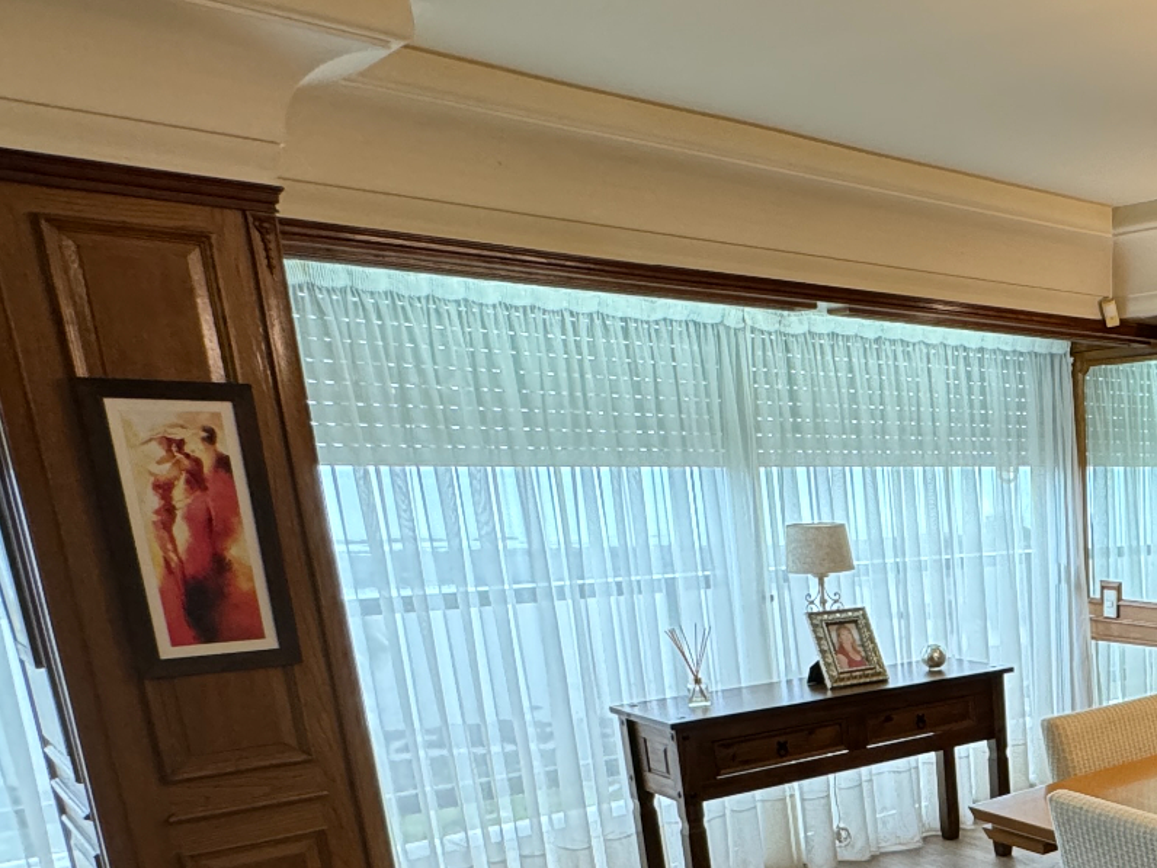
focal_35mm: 36
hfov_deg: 42.2
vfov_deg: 37.2
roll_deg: -0.6
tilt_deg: -15.2
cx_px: 1228
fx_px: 1203
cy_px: 773
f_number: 2.2
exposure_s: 1/50
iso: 320
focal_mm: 2.22
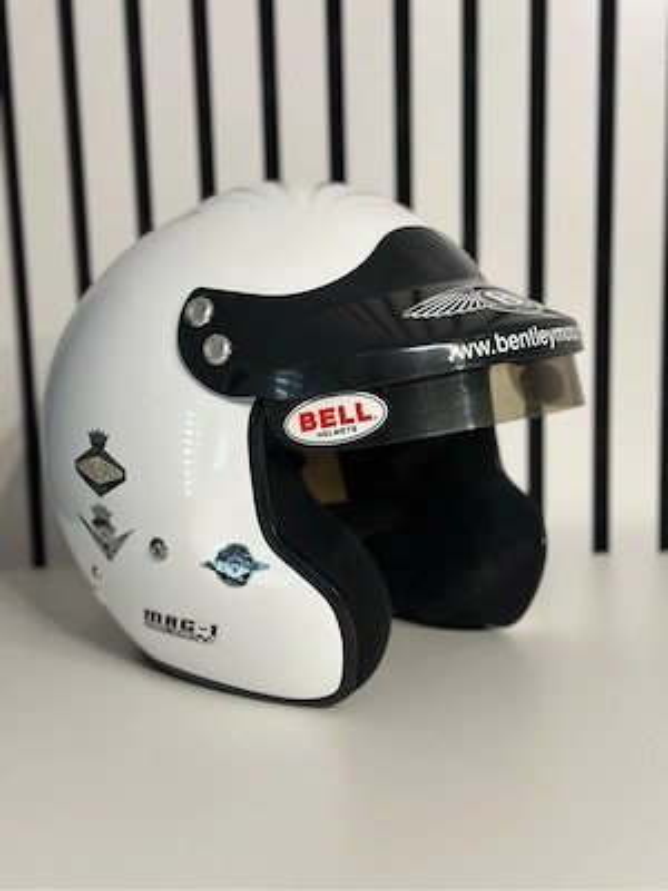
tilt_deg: -9.2
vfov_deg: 39.7
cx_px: 334
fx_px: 1235
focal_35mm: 48
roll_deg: +1.7
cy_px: 446
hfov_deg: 30.3
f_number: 1.78
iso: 160
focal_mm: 6.86
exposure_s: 1/60
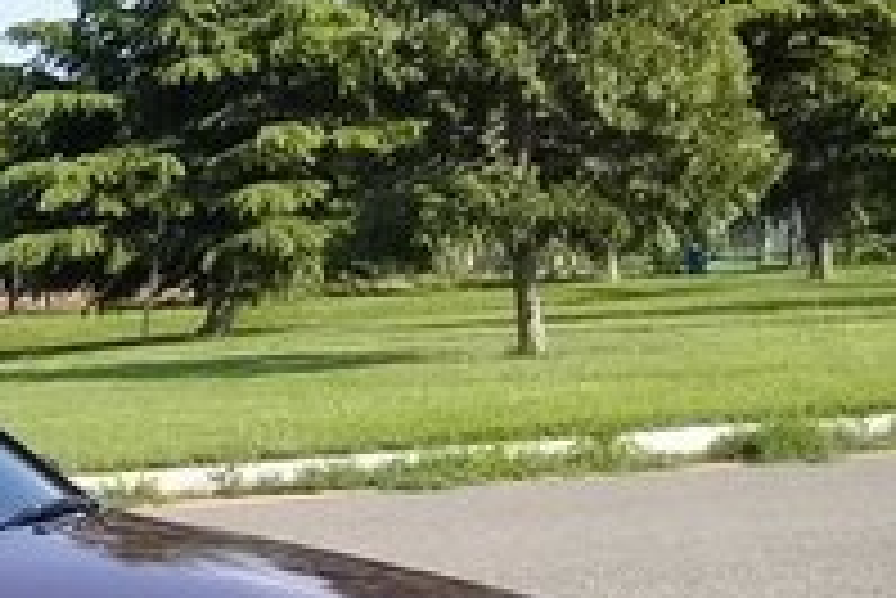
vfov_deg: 12.6
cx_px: -567
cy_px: 632
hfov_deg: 16.8
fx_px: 2665
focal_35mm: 107
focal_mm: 3.3
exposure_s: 1/524
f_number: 2.2
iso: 50
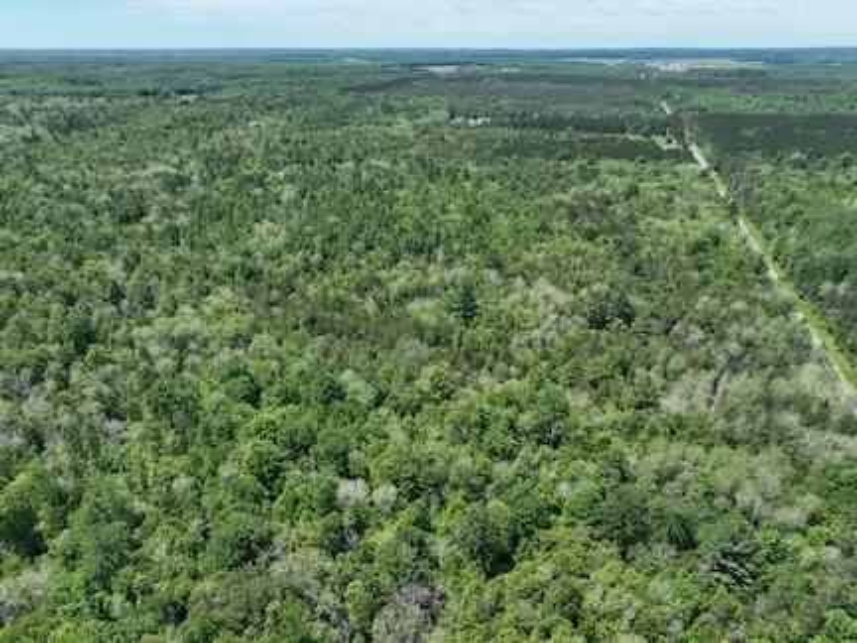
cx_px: 428
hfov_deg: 71.6
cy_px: 322
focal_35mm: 24
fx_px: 594
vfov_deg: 56.8
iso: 120
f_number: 2.8
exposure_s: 1/1600
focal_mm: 12.29
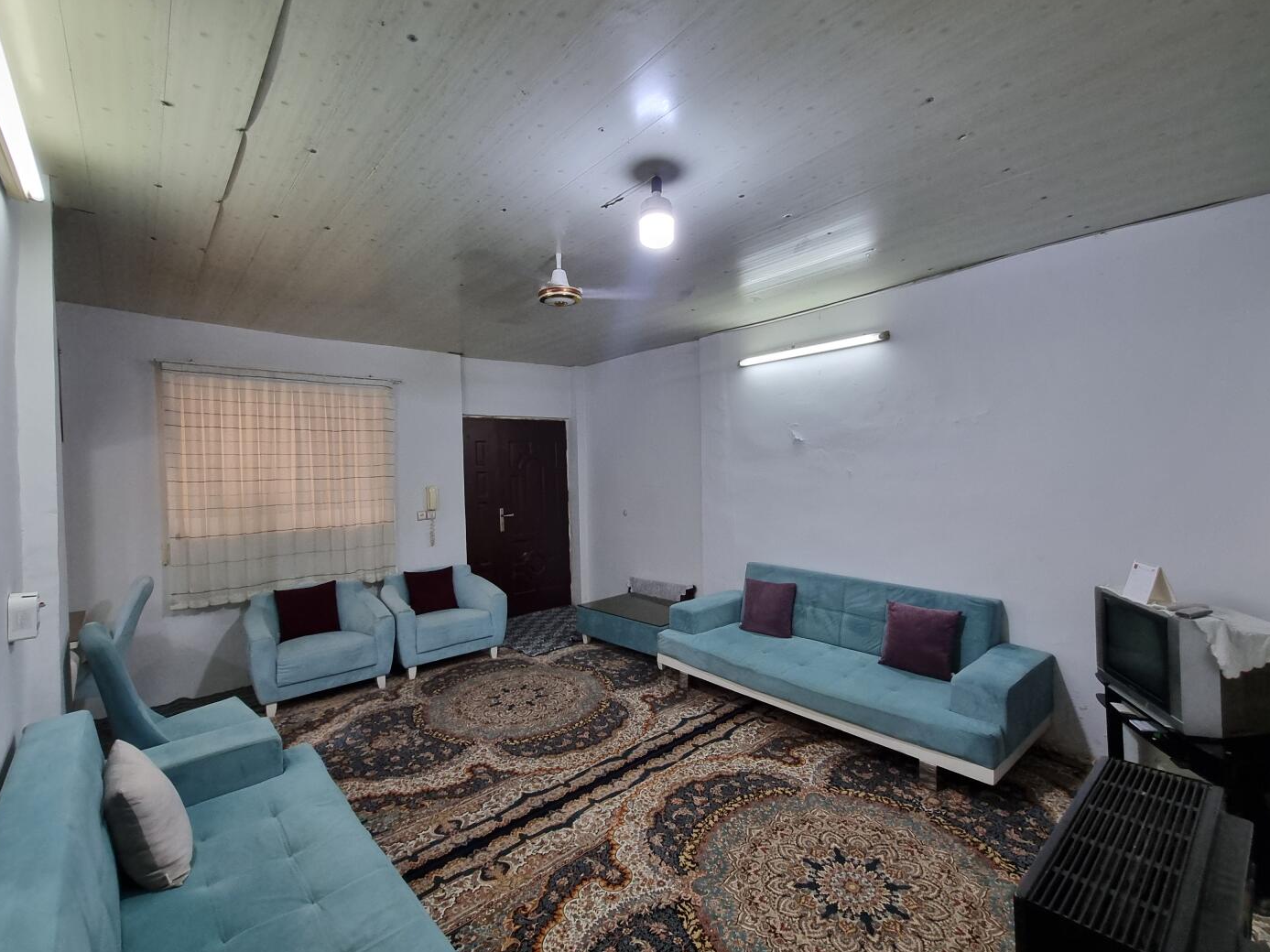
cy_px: 481
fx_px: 550
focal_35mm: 15
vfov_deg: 81.7
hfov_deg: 98.2
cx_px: 635
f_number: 2.2
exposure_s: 1/50
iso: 160
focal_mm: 1.74
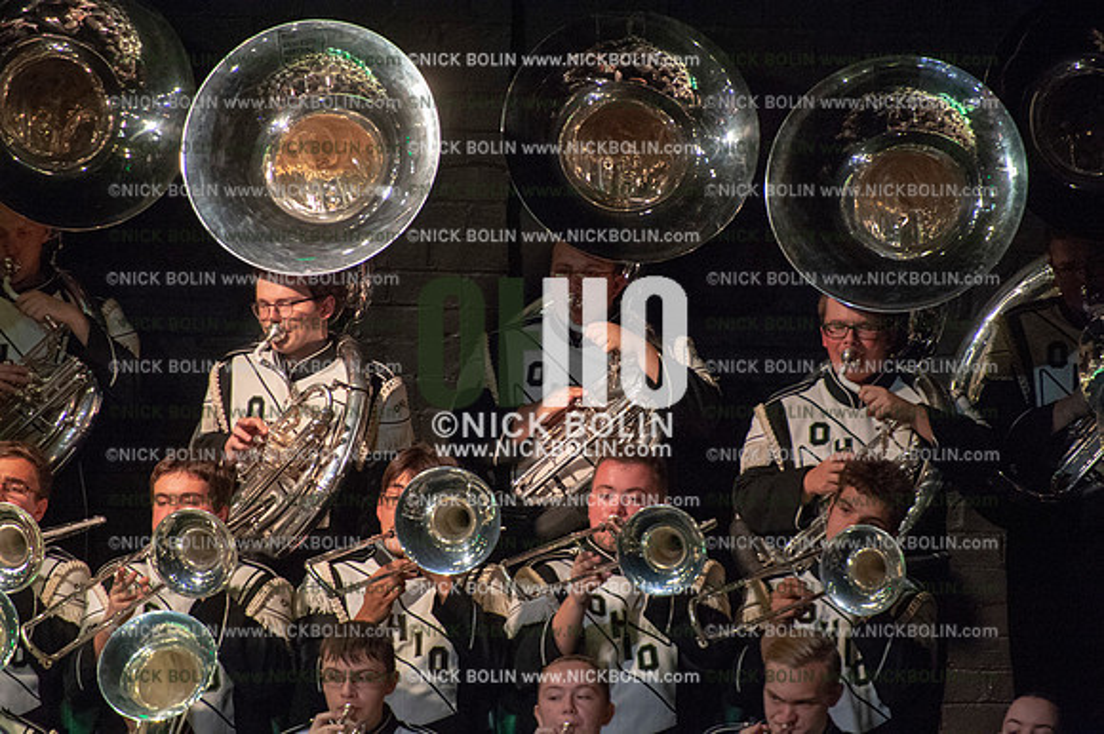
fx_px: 12259
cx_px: 552
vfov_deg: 3.4
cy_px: 367
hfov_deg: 5.2
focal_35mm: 400
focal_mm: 400
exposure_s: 1/320
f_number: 5.6
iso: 8000
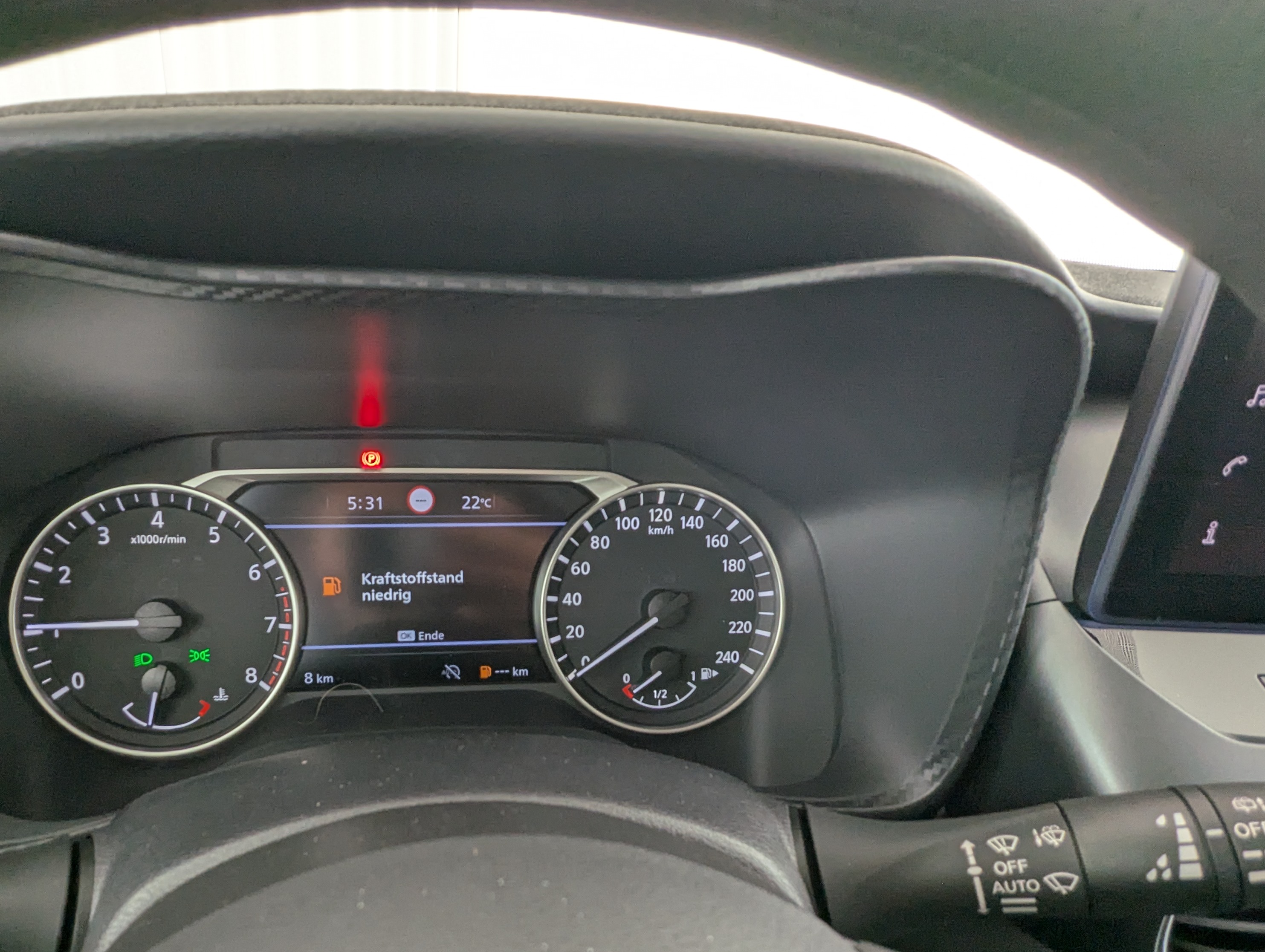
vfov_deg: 60.0
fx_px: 805
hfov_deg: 75.4
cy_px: 620
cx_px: 501
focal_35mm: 22
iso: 90
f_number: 2.2
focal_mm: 2.35
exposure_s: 1/29.5
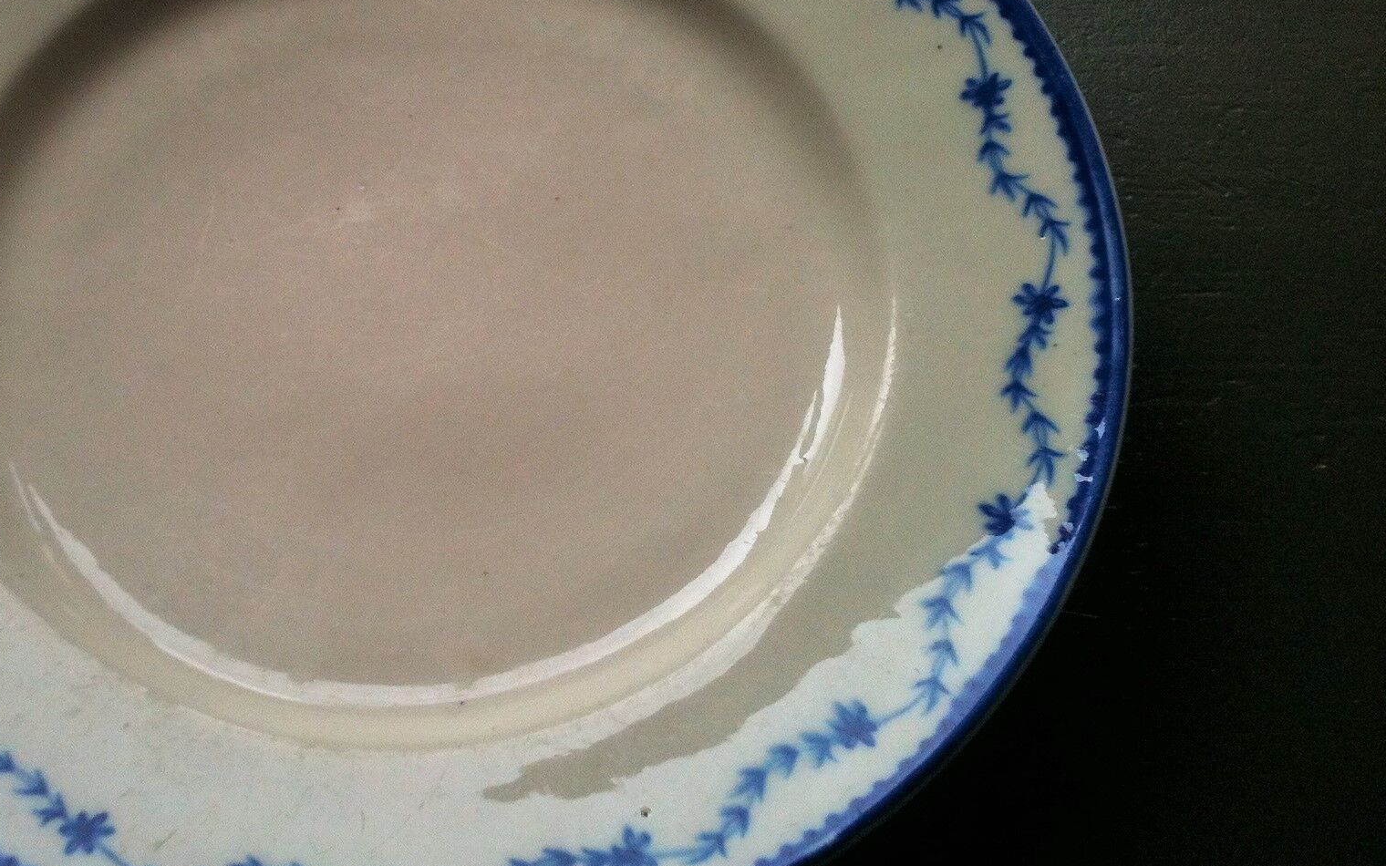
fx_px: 1889
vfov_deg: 25.8
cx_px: 453
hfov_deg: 39.8
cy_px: 325
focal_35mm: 50
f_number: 2.8
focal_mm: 3.85
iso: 64
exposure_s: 1/133
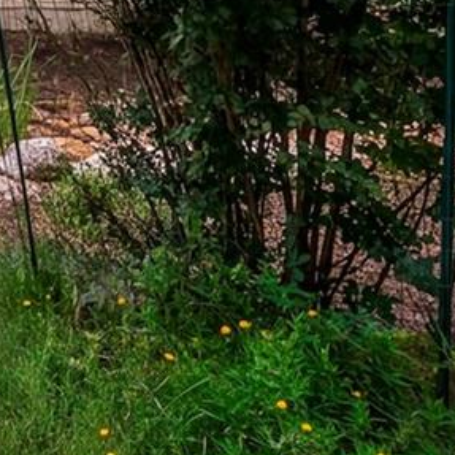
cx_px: -694
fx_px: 1264
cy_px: -401
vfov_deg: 16.5
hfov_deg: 13.5
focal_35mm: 85
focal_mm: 14
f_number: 14
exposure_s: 1/800
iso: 1250
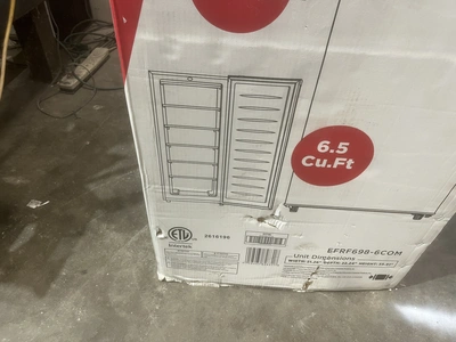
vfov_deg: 53.1
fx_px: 343
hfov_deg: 67.3
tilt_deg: -44.5
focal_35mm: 26
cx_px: 228
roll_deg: -3.9
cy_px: 171
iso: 125
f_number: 1.6
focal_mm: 5.1
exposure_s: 1/60
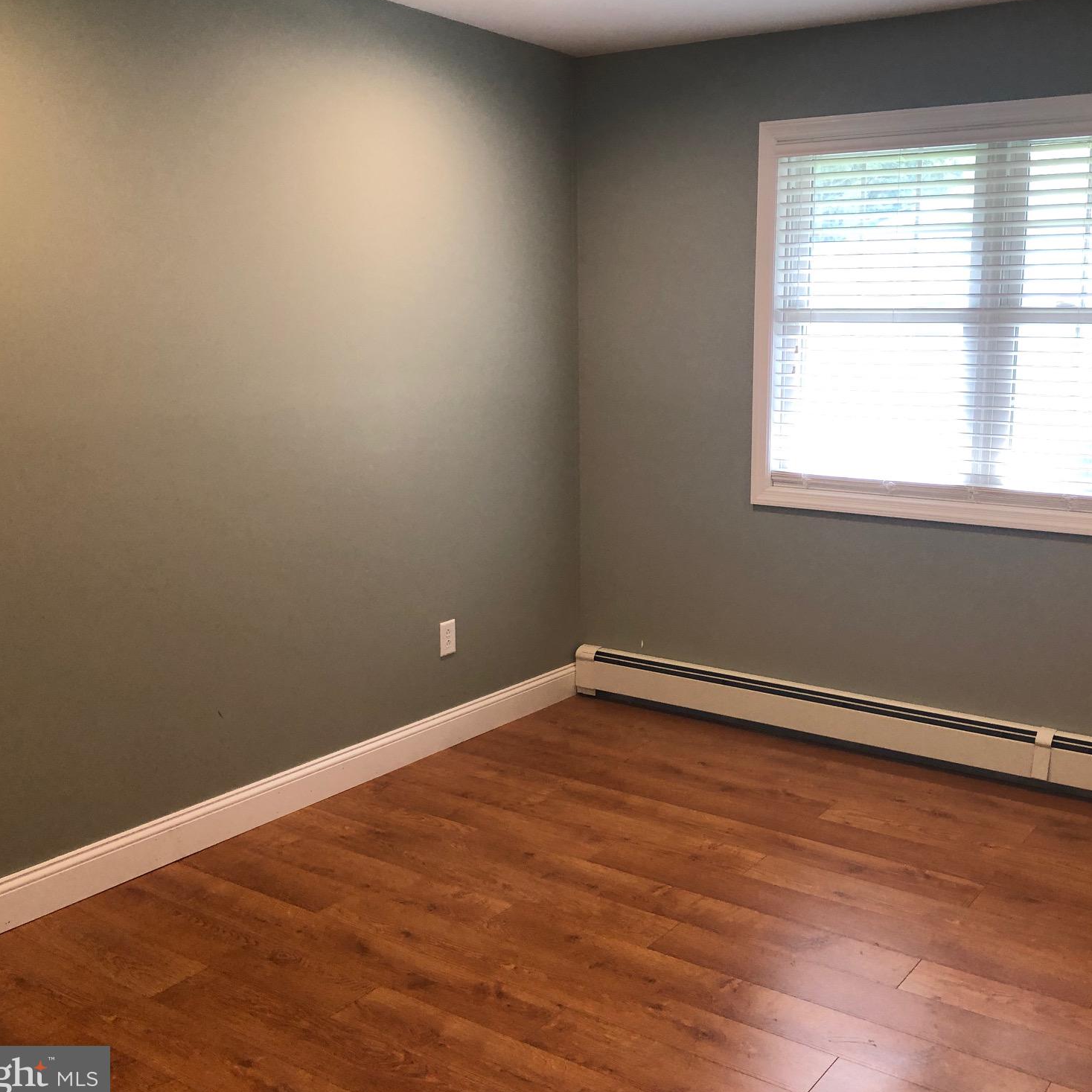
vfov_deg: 48.5
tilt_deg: -12.2
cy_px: 543
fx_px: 1213
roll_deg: -0.6
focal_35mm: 34
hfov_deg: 48.0
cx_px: 677
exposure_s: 1/30
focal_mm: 3.99
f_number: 1.8
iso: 32
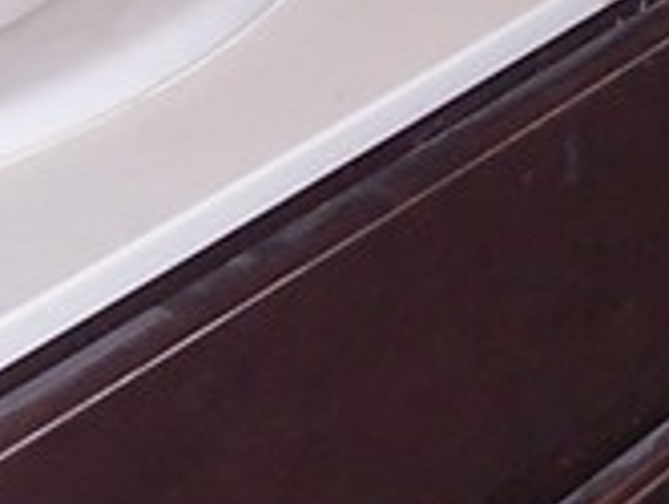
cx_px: 1209
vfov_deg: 7.1
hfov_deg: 9.3
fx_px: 3929
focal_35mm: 203
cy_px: -536
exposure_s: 1/60
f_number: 2.8
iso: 80
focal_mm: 5.5
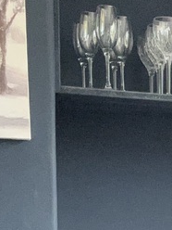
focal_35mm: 124
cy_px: 300
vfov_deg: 15.1
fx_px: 822
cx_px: 304
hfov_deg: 11.2
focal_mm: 2.69
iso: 80
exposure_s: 1/112
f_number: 1.9
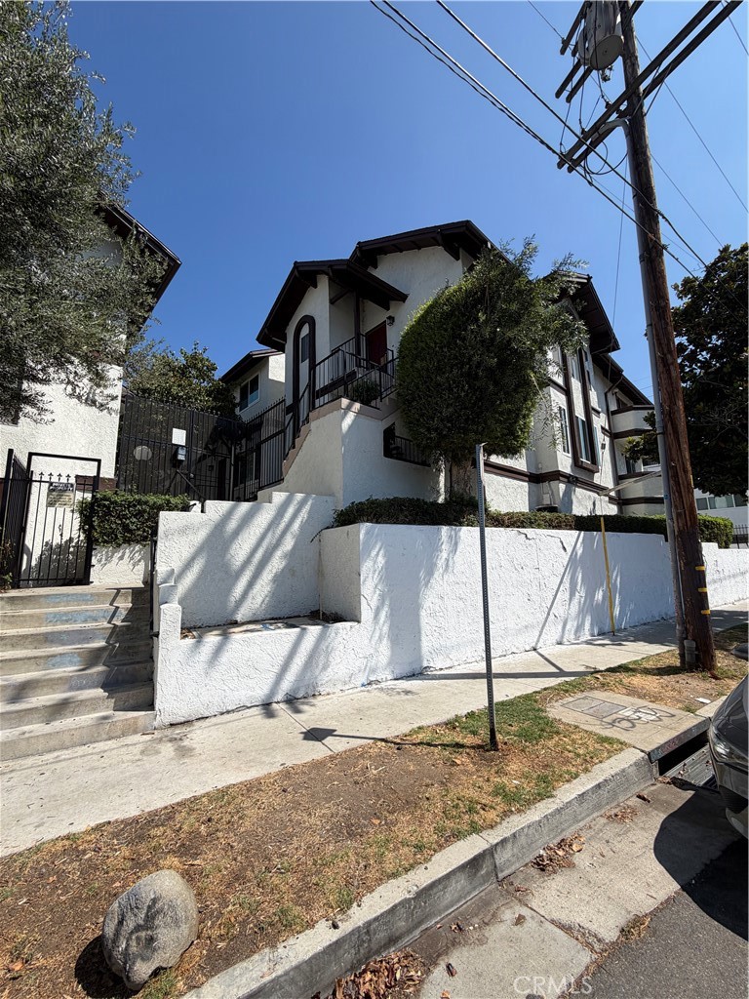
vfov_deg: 102.1
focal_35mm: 14
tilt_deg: +10.2
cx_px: 374
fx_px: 404
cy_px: 500
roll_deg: +2.3
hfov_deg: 85.7
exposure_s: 1/1001
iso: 20
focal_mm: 2.22
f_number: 2.2
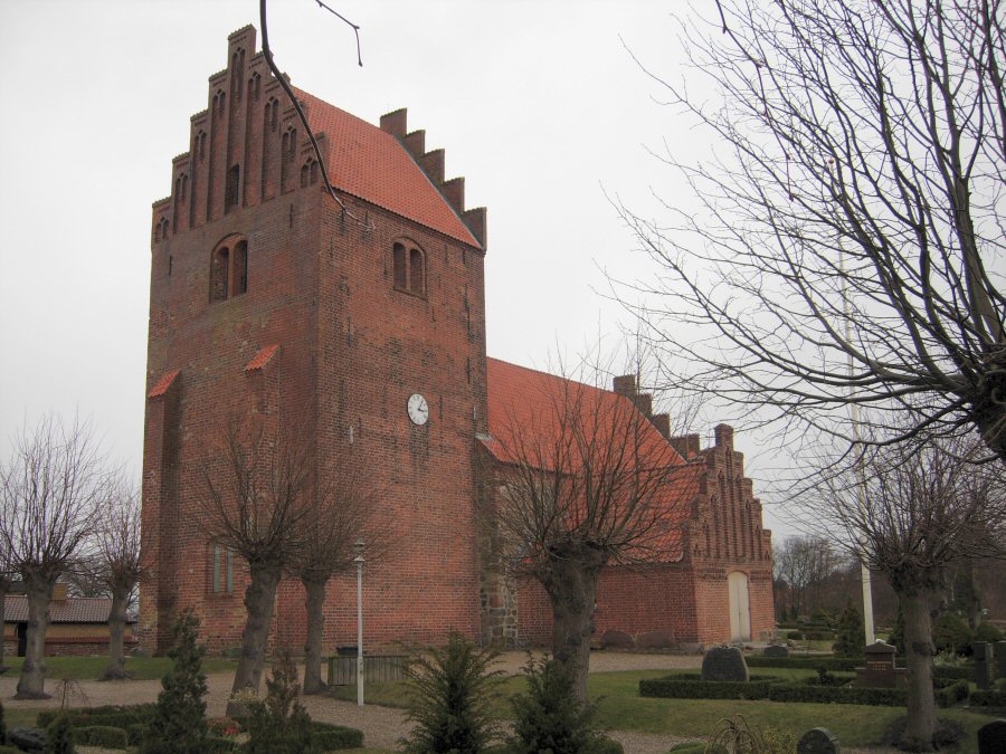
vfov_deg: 39.7
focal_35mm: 36
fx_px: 1046
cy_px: 377
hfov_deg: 51.4
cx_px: 503
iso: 50
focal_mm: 7.5
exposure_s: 1/111
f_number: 3
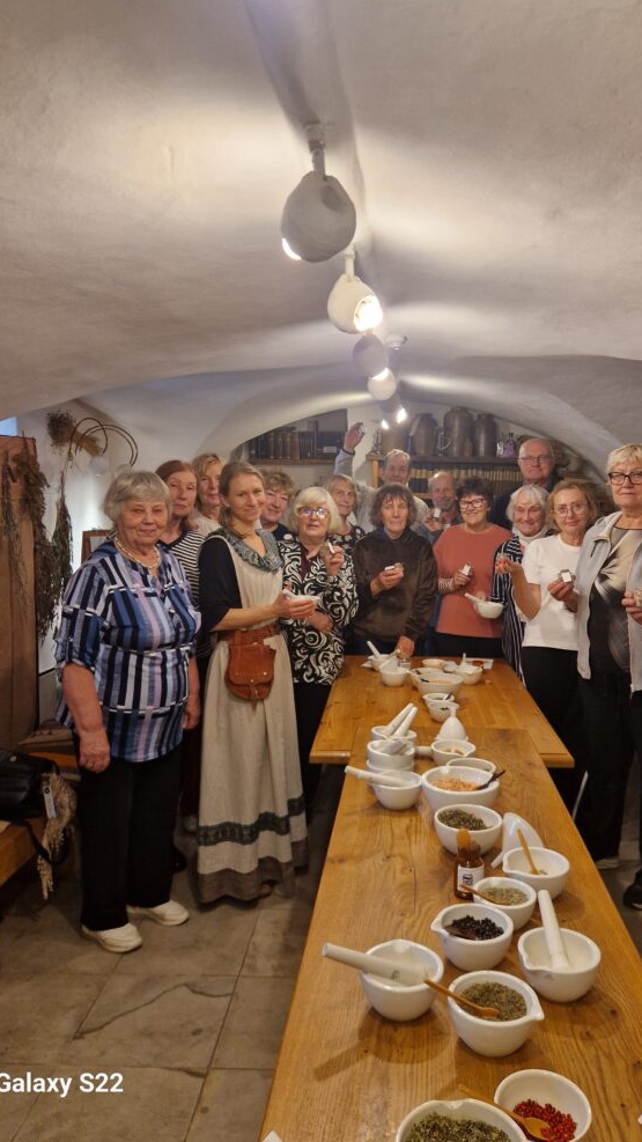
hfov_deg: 44.2
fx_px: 787
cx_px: 383
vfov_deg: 71.9
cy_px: 558
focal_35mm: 26
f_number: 1.8
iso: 200
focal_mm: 5.4
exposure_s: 1/100
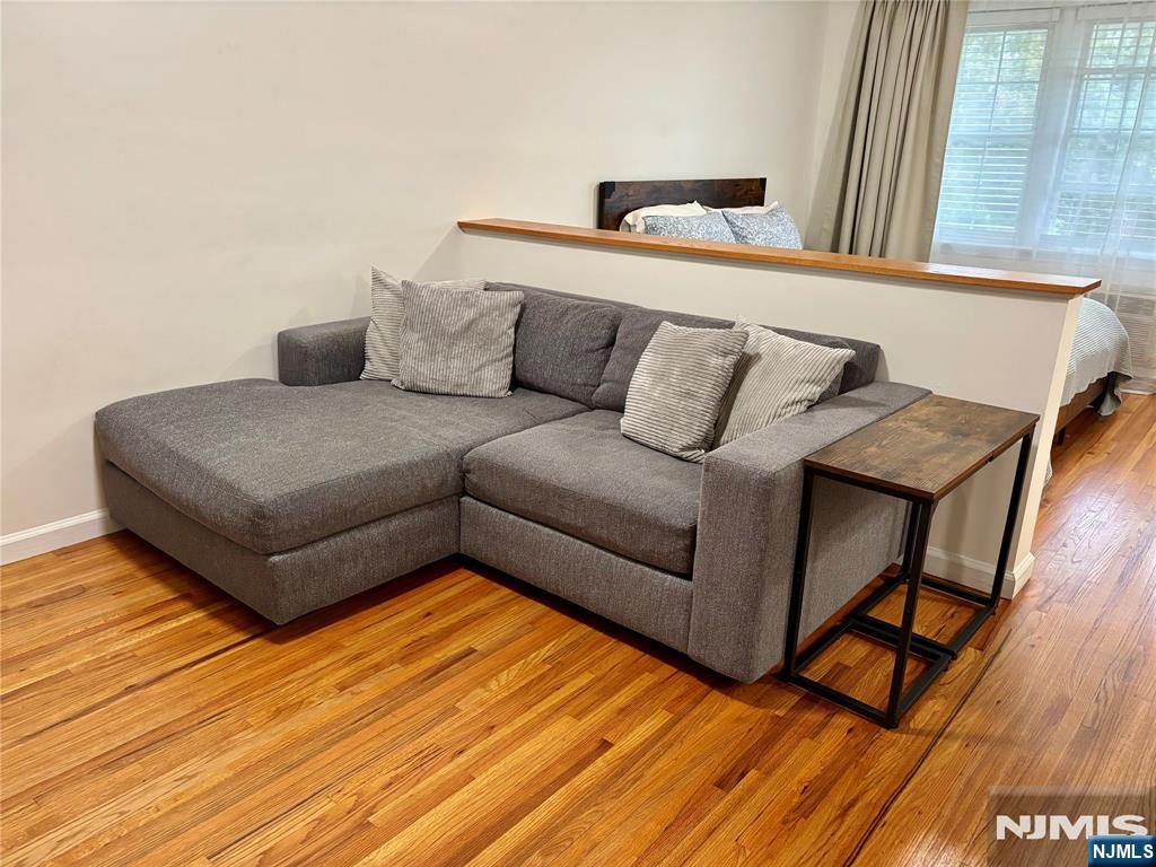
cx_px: 578
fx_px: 868
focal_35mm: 26
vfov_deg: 53.1
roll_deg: -0.7
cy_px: 434
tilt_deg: -18.3
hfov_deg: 67.3
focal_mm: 5.96
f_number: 1.6
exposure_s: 1/60
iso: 320
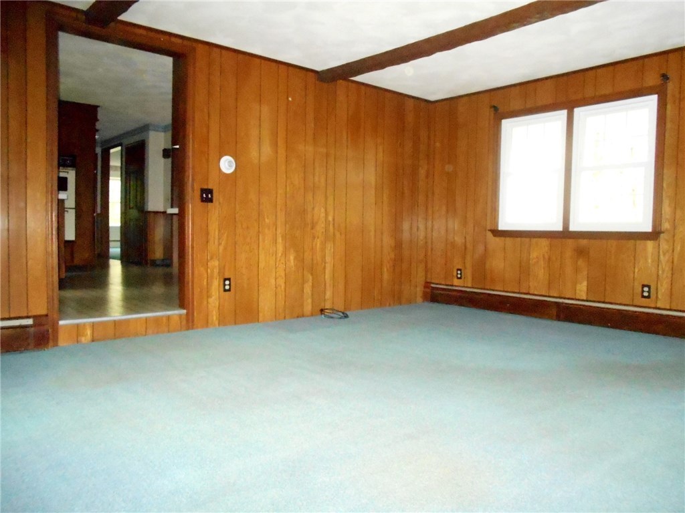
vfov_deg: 53.1
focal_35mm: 26
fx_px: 515
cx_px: 342
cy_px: 256
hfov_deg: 67.3
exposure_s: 1/25
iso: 1600
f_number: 3.2
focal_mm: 4.6
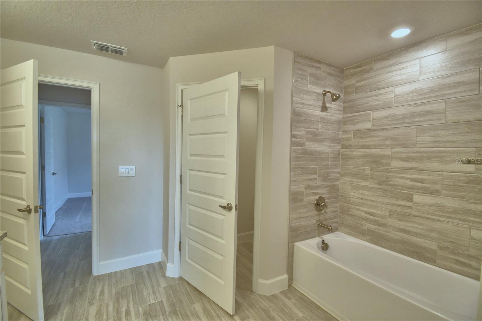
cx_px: 241
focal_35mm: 15
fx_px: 201
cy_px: 160
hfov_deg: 100.4
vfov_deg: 77.3
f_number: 4.5
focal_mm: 10
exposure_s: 1/80
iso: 400
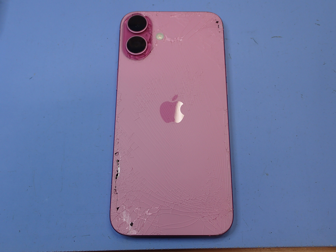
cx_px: 168
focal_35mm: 32
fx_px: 311
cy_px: 126
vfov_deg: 44.2
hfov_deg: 56.8
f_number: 3.2
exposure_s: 1/60
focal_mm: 5.87
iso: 100
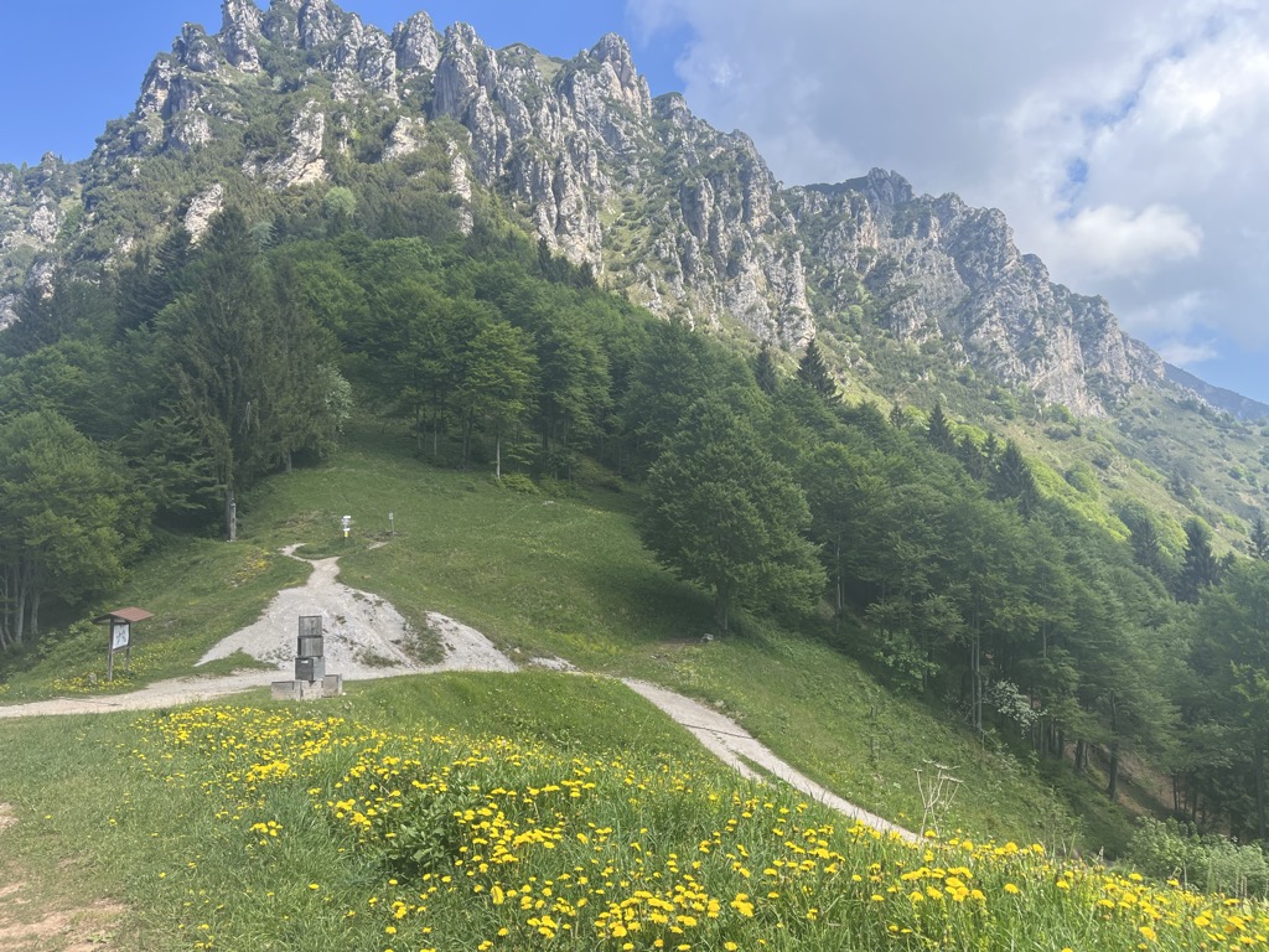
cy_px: 476
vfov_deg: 53.1
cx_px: 634
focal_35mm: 26
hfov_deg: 67.3
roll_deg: +2.0
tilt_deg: +2.3
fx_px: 953
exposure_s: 1/1266
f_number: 1.6
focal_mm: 5.1
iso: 50
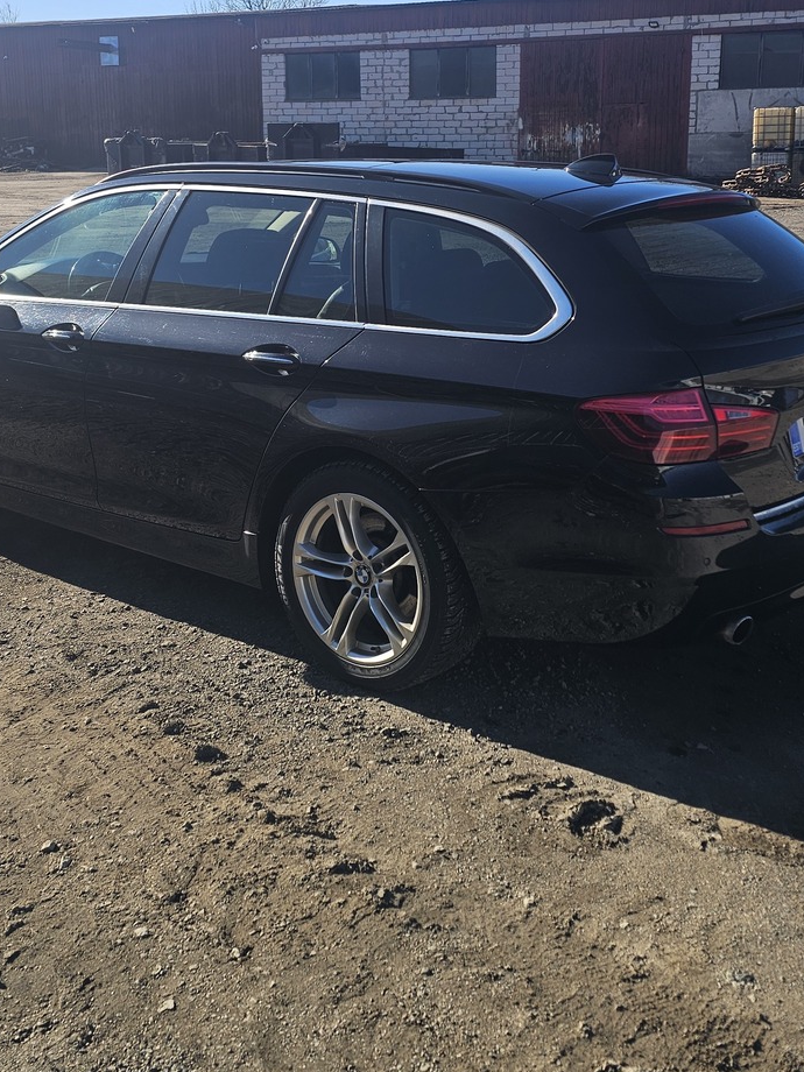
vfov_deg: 46.4
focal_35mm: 40
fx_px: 1239
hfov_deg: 36.0
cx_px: 407
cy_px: 410
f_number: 1.7
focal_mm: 6.3
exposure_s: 1/611
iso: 10
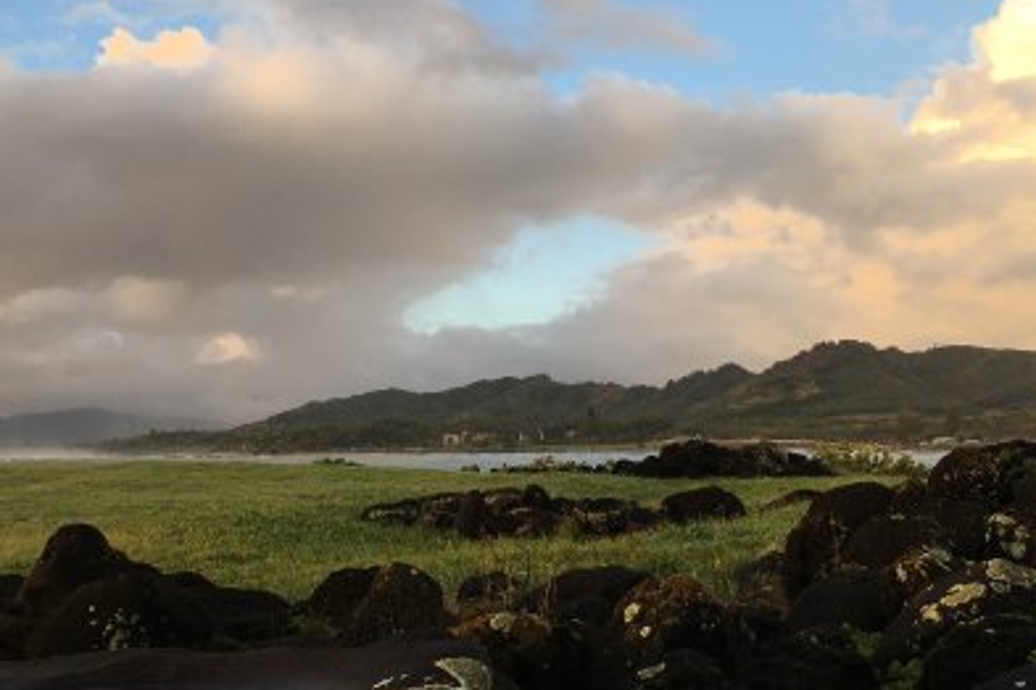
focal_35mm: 47
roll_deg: +0.1
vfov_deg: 28.6
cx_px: 588
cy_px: 304
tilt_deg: +4.8
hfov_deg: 41.8
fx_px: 1352
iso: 25
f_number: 2.2
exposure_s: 1/324
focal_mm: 4.15
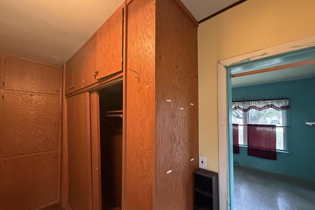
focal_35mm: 15
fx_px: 131
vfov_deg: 77.2
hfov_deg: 100.4
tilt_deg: +0.9
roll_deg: +0.4
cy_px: 112
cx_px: 158
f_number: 2.2
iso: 800
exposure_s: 1/60
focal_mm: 2.22
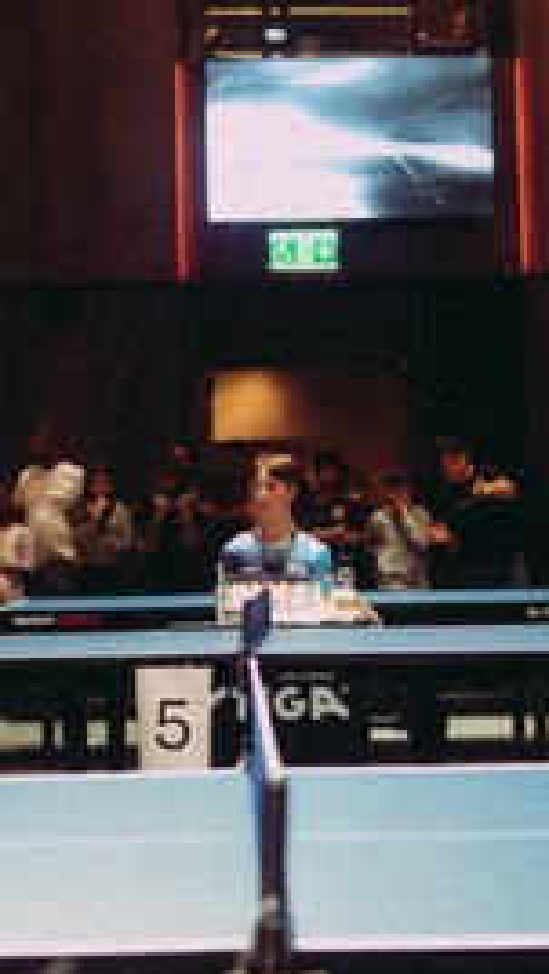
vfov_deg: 23.5
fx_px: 2326
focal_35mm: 90
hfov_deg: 13.5
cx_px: 242
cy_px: 320
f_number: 1.7
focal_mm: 30
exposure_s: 1/200
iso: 1600
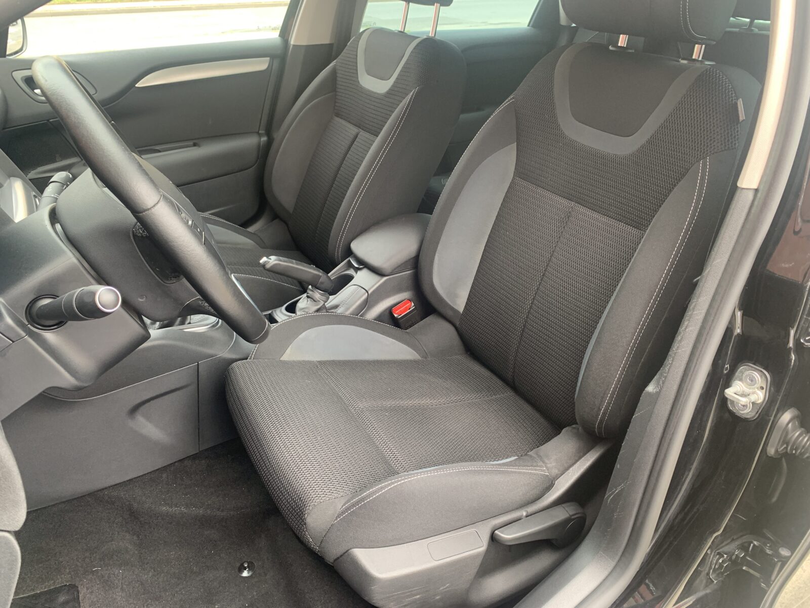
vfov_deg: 53.1
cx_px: 405
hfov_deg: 67.3
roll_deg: +0.2
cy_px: 304
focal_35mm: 26
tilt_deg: -29.7
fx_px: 608
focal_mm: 4.25
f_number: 1.8
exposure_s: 1/92
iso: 100
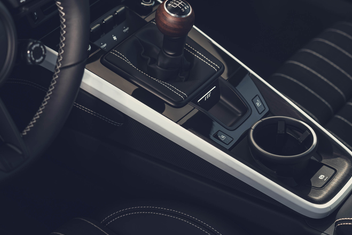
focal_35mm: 99
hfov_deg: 20.6
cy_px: 96
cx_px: 152
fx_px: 968
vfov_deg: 13.8
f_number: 4
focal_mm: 75
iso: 50
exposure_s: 1/8
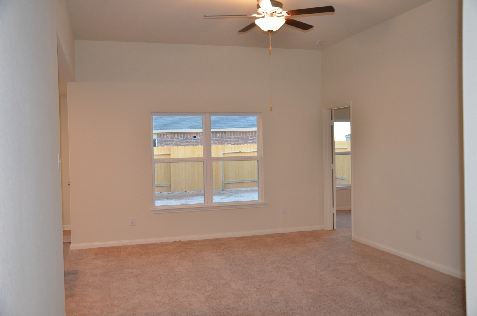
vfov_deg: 39.8
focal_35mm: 33
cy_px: 158
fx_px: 436
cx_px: 238
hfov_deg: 57.3
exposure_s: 1/60
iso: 640
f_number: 3.8
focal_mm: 22
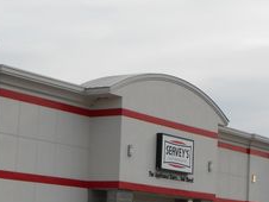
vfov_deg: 13.0
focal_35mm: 114
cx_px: 113
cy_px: 164
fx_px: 887
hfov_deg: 17.2
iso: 80
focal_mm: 7.7
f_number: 4.2
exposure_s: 1/800
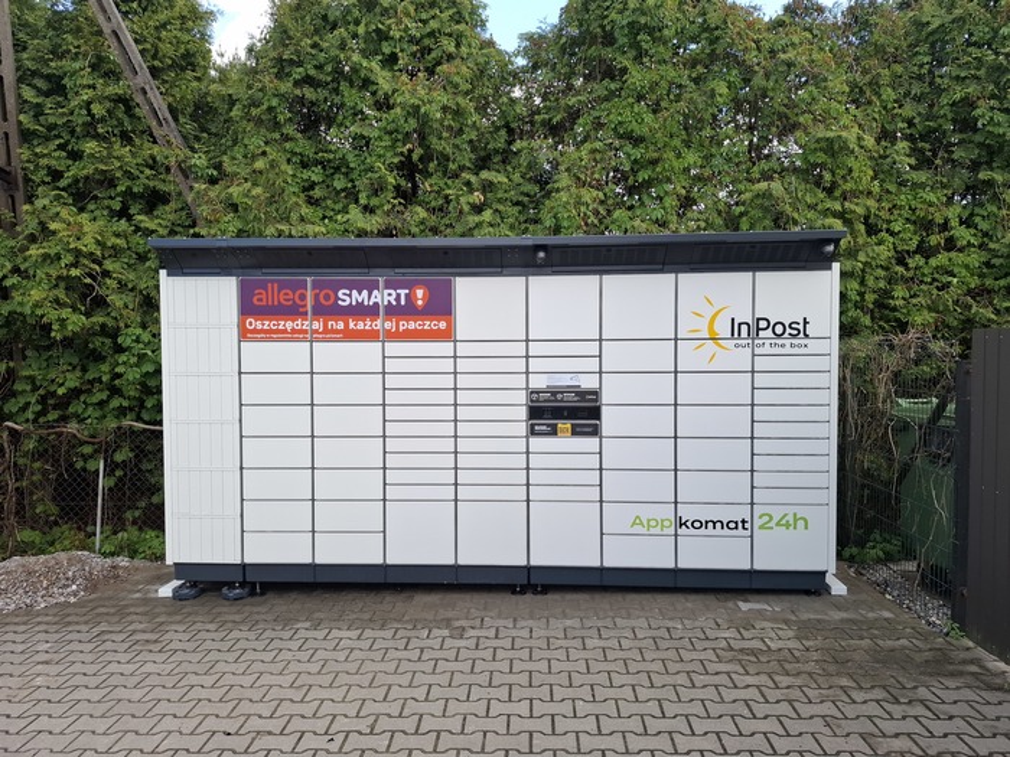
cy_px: 378
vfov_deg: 58.9
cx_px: 505
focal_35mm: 23
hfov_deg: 73.9
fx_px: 671
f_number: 1.8
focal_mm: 5.54
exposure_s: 1/468
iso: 50
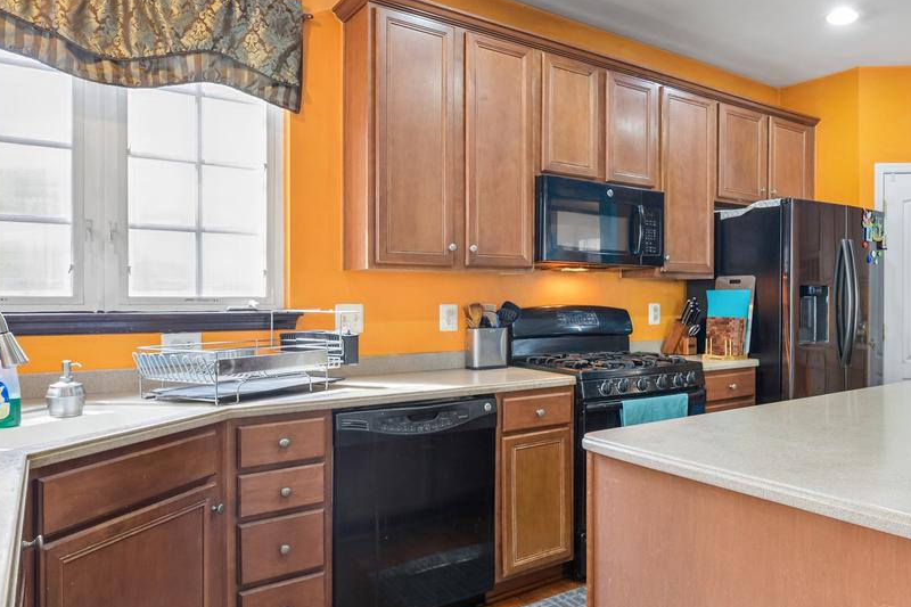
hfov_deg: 64.7
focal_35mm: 27
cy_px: 305
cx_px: 642
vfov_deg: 47.9
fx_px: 683
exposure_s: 1/1.67
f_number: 8
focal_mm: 15
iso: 100
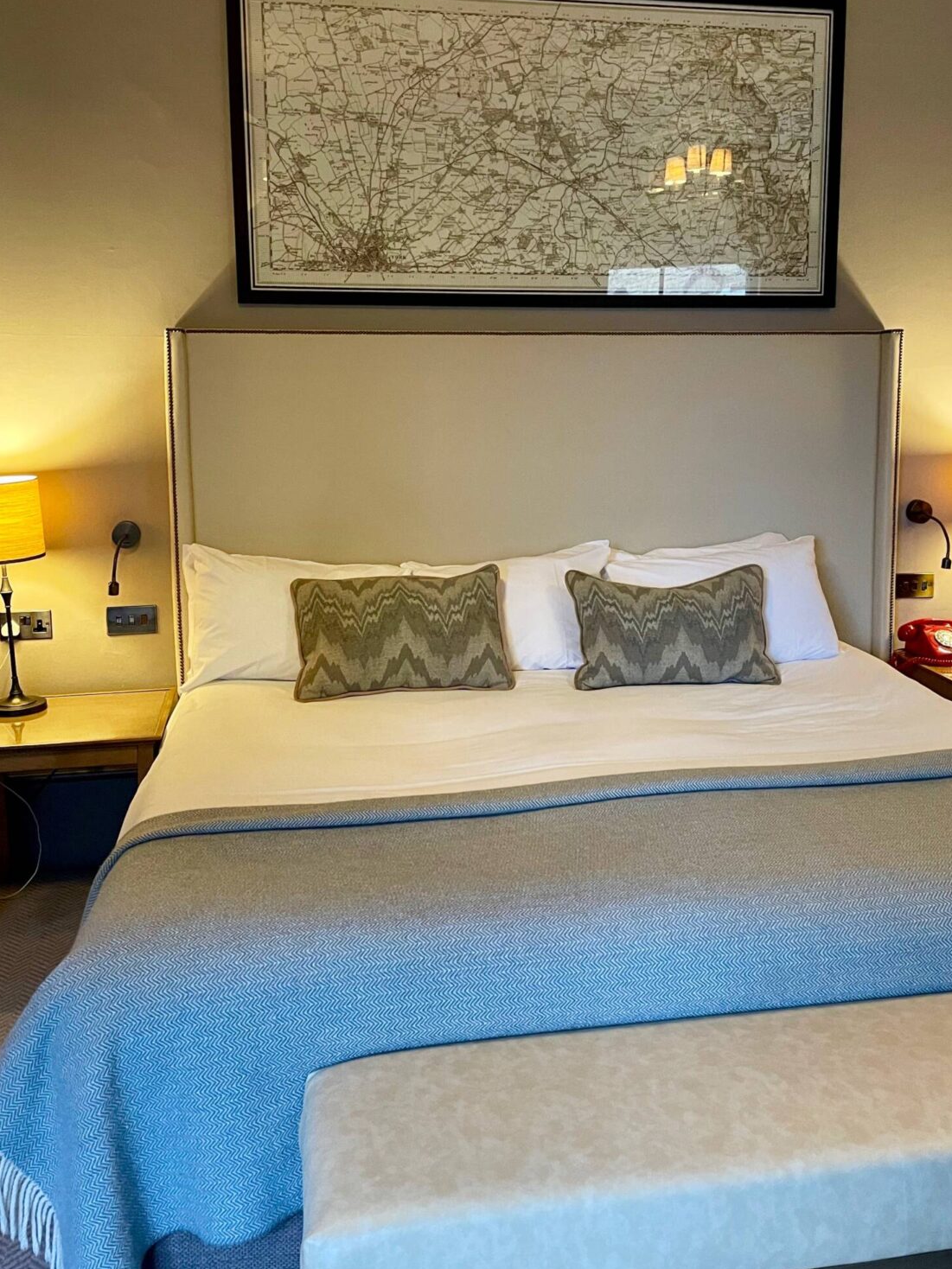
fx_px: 1247
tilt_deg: -7.8
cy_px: 526
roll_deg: +0.5
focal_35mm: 34
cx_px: 526
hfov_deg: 41.7
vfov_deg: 53.7
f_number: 1.6
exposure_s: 1/50
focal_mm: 4.2
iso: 320
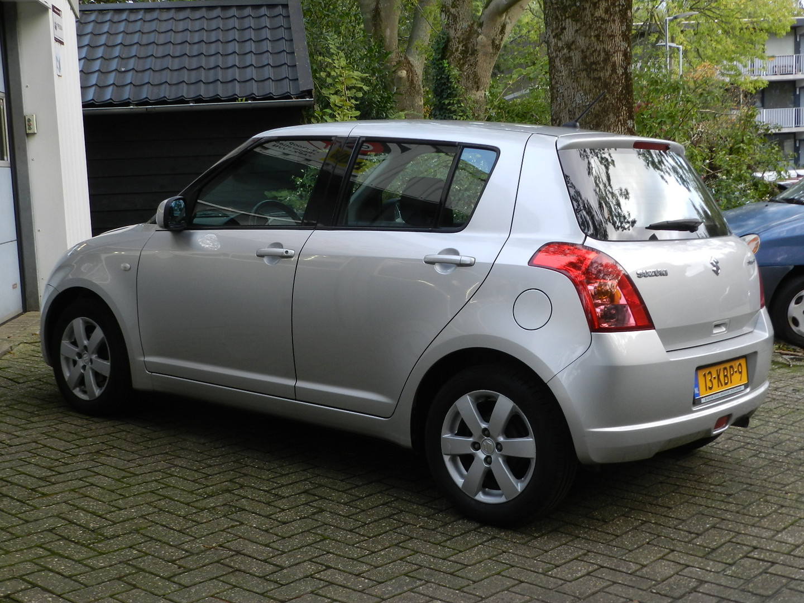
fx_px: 1068
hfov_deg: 41.2
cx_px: 402
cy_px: 302
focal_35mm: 46
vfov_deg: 31.5
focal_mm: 8.1
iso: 160
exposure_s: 1/30
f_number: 4.2
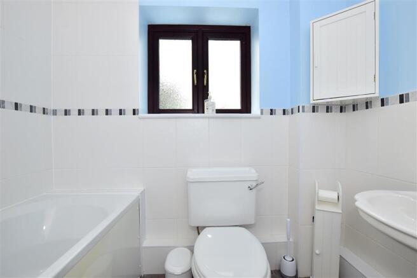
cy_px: 139
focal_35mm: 15
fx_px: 174
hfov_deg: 100.4
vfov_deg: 77.3
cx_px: 208
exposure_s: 1/200
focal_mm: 10
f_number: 10
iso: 320
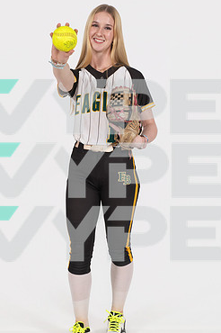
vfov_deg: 35.7
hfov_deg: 24.1
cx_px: 99
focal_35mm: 56
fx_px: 517
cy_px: 171
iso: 640
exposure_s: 1/320
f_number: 8
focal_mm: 46
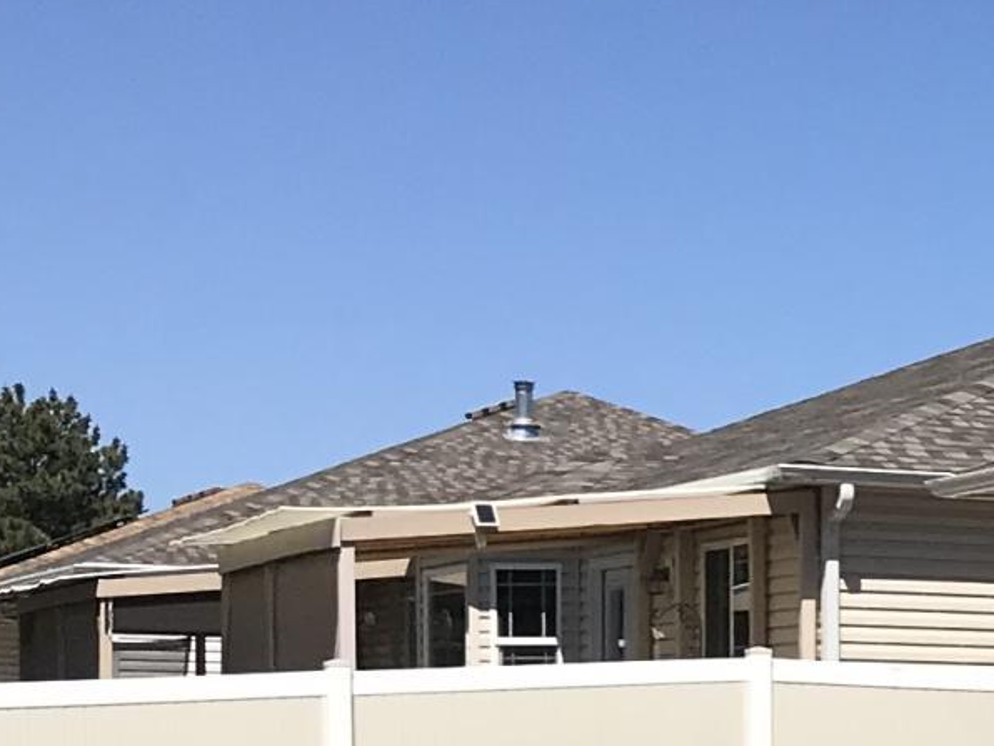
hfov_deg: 12.3
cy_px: 928
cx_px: 2028
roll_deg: -0.6
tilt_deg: -1.1
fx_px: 4049
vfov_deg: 10.3
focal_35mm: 141
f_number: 1.8
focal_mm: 3.99
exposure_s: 1/4367
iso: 20
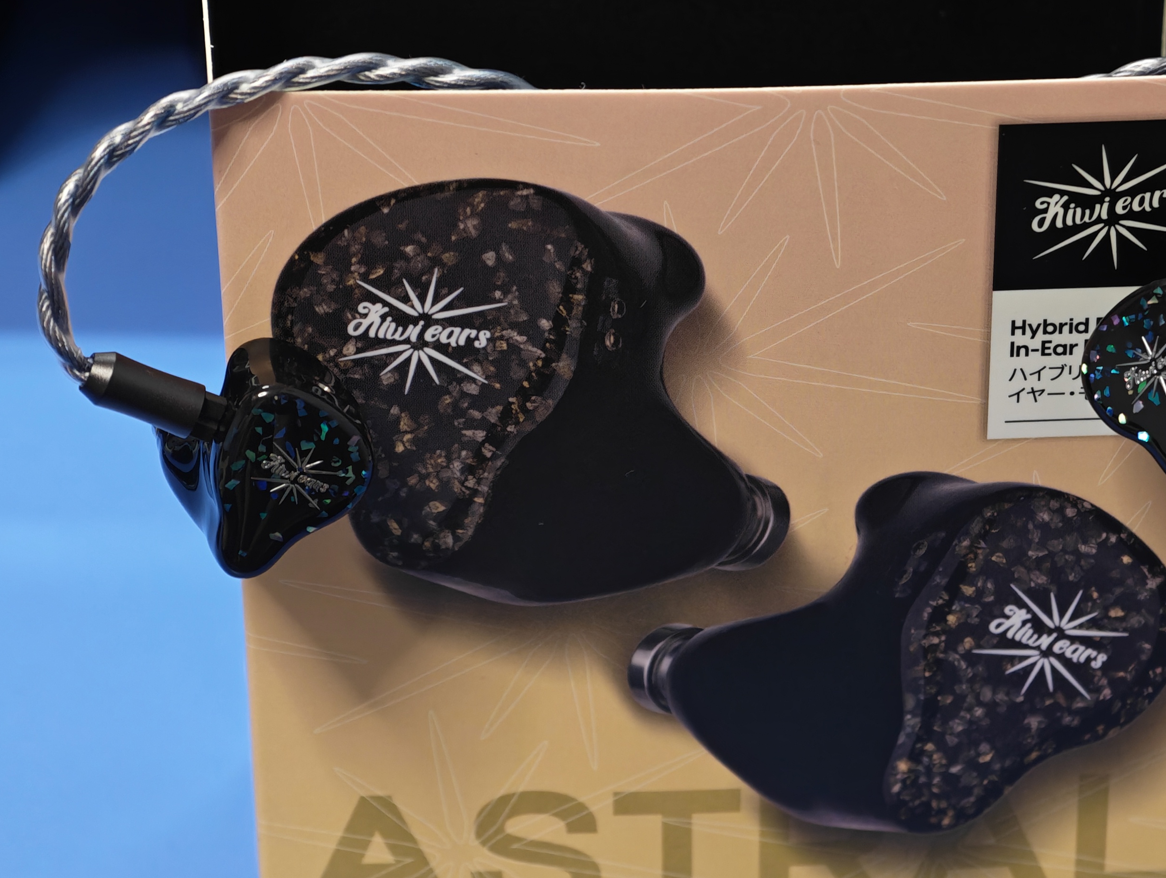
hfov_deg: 14.0
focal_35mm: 141
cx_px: 768
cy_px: 464
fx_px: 4756
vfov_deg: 10.5
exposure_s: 1/33
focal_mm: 22.48
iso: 1000
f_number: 2.6
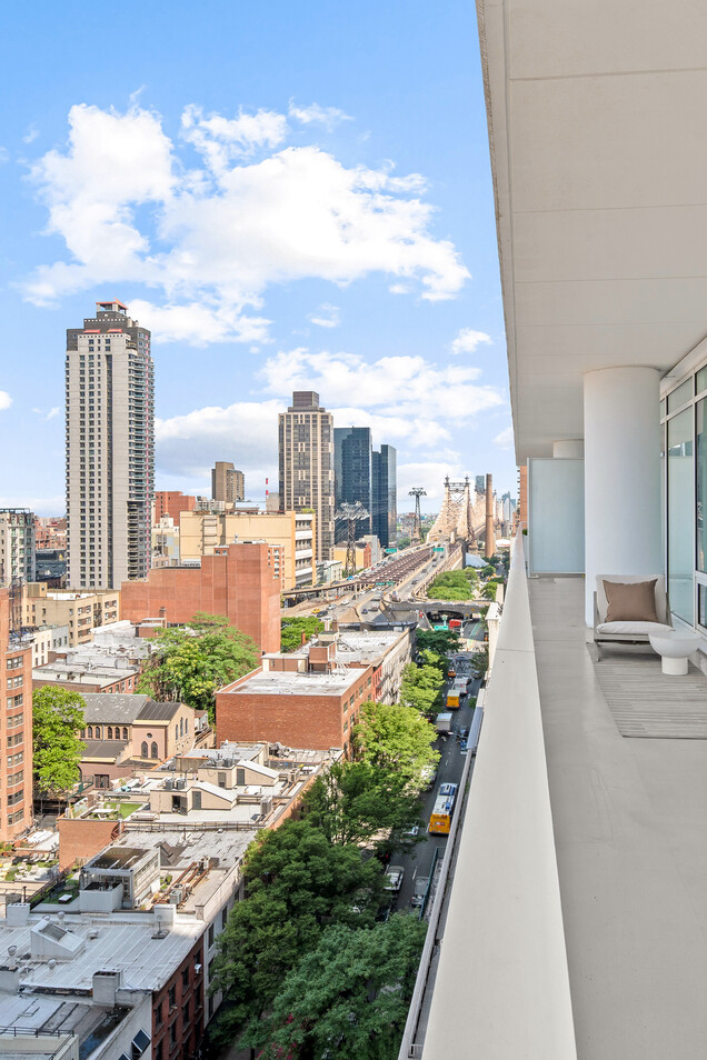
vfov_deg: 78.6
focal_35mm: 22
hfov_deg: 55.2
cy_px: 516
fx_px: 648
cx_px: 505
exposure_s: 1/25
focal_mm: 14
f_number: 14
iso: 250
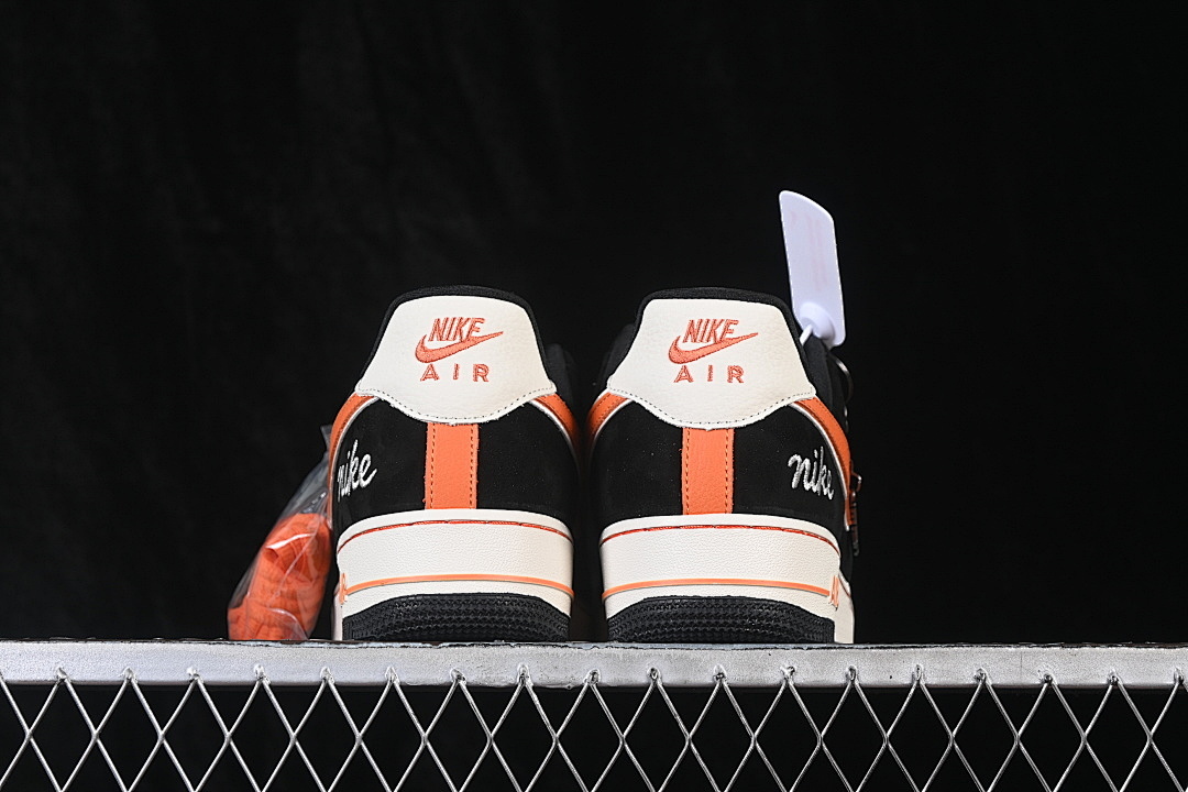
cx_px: 594
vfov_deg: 18.2
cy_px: 396
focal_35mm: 75
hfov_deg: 27.0
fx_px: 2475
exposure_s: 1/60
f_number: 6.3
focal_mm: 50
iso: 160
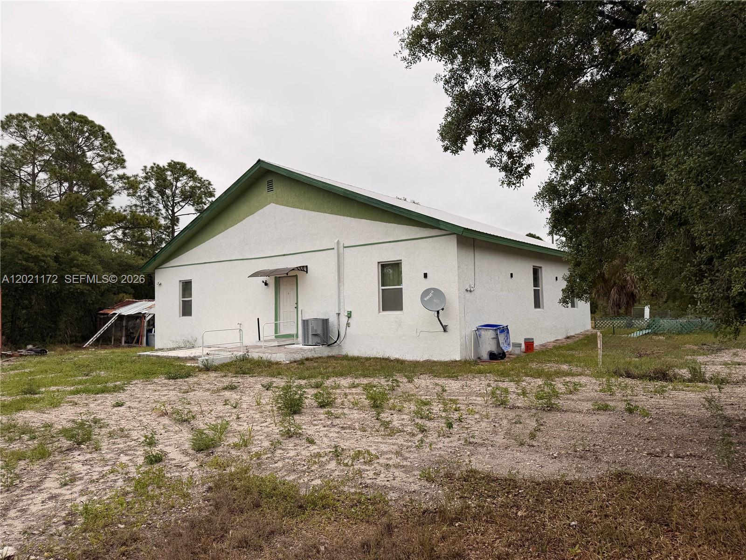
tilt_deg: +2.8
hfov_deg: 71.6
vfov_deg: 56.8
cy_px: 280
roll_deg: -0.4
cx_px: 373
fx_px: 517
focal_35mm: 24
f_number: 1.78
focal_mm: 6.76
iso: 80
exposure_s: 1/2299
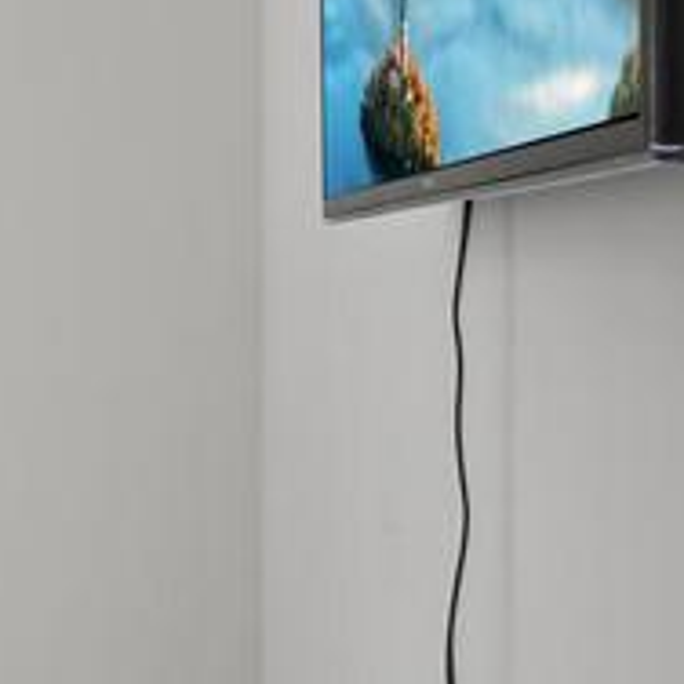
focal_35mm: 90
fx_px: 2019
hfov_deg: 13.7
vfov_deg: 19.2
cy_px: 337
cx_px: -957
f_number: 9
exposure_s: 1/25
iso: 200
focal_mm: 19.5
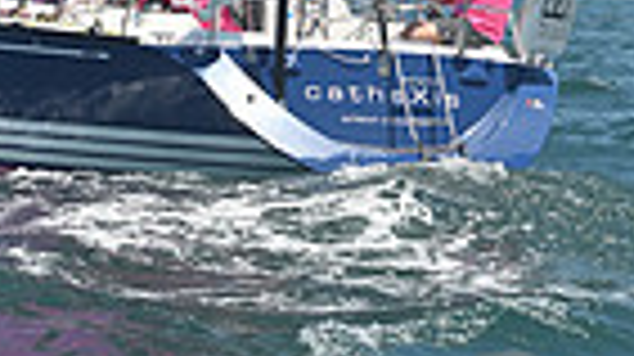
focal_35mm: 301
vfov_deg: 3.8
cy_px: -937
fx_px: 5055
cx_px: 115
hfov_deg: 7.2
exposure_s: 1/1000
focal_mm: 70
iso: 320
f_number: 7.1
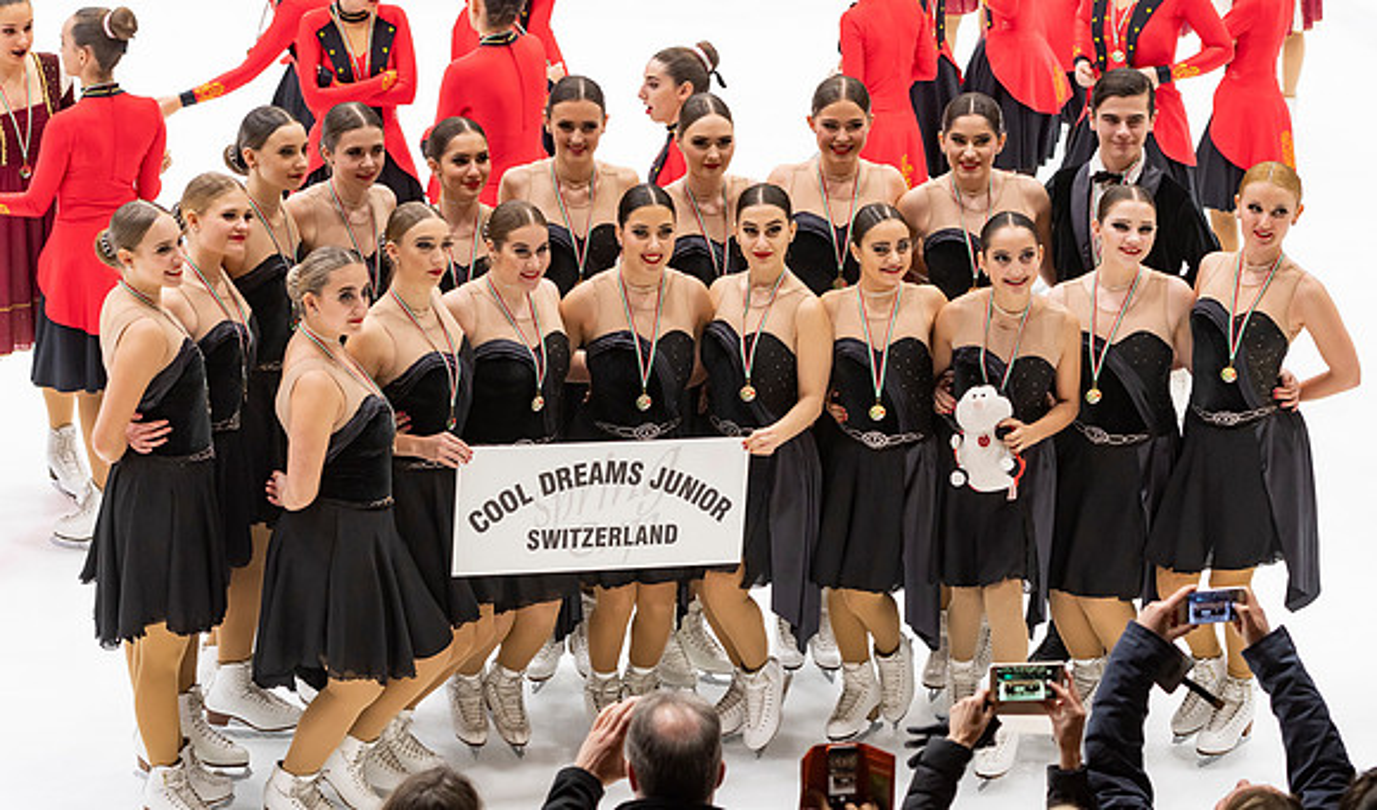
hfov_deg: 19.5
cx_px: 688
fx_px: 4015
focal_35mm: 109
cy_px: 351
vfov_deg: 11.5
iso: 800
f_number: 4.5
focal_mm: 70
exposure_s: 1/125
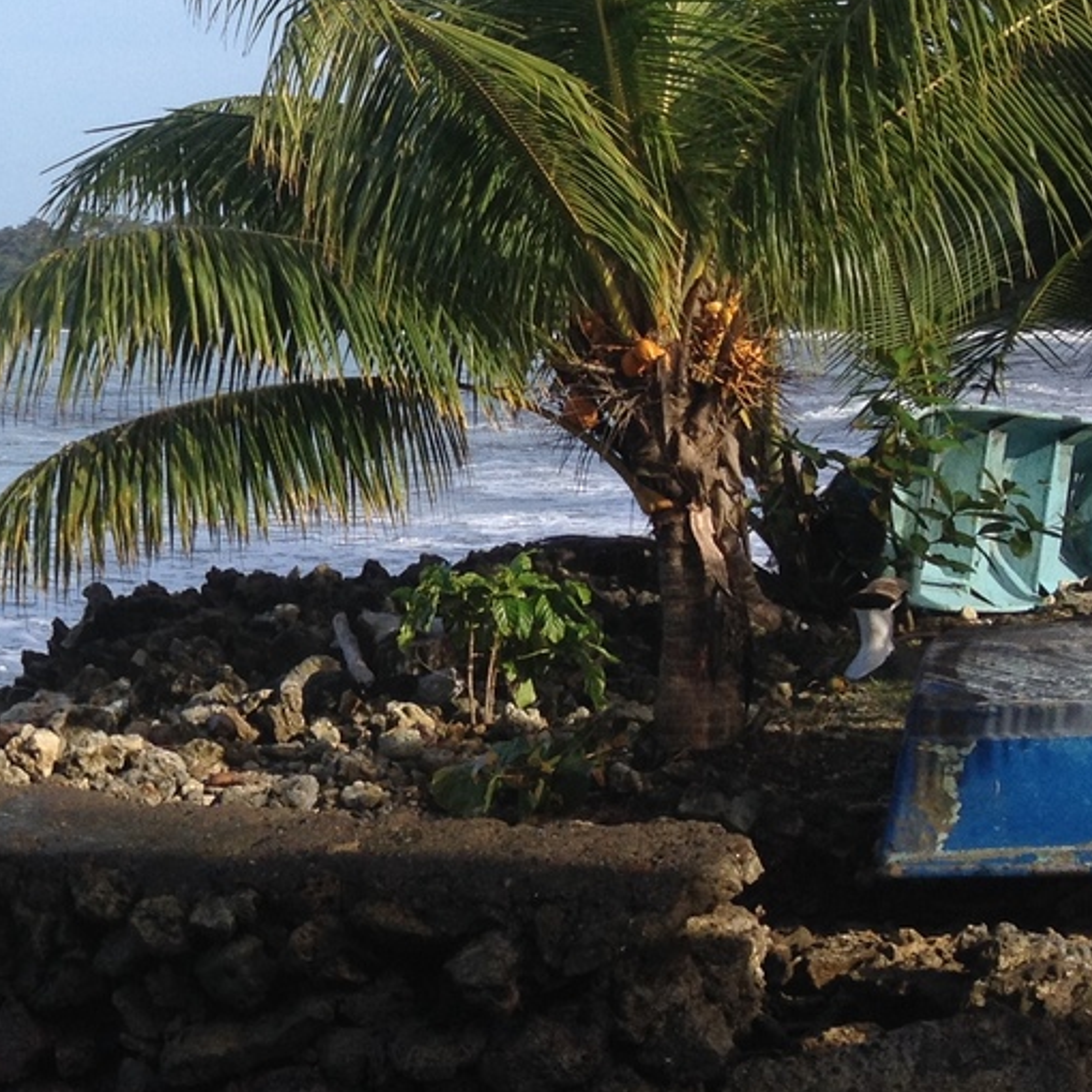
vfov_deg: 17.9
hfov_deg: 16.6
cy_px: 428
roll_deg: +0.6
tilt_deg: -5.4
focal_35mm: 97
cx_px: -452
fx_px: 3462
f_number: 2.4
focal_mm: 4.28
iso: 50
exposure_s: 1/1126
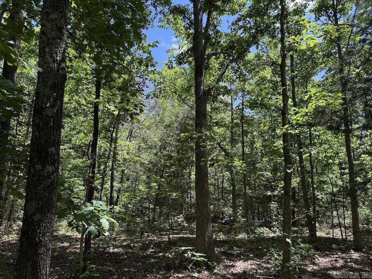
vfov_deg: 56.8
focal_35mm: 24
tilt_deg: +11.6
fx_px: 258
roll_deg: +2.0
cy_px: 140
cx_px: 186
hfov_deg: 71.6
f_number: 1.78
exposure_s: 1/632
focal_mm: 6.76
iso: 100
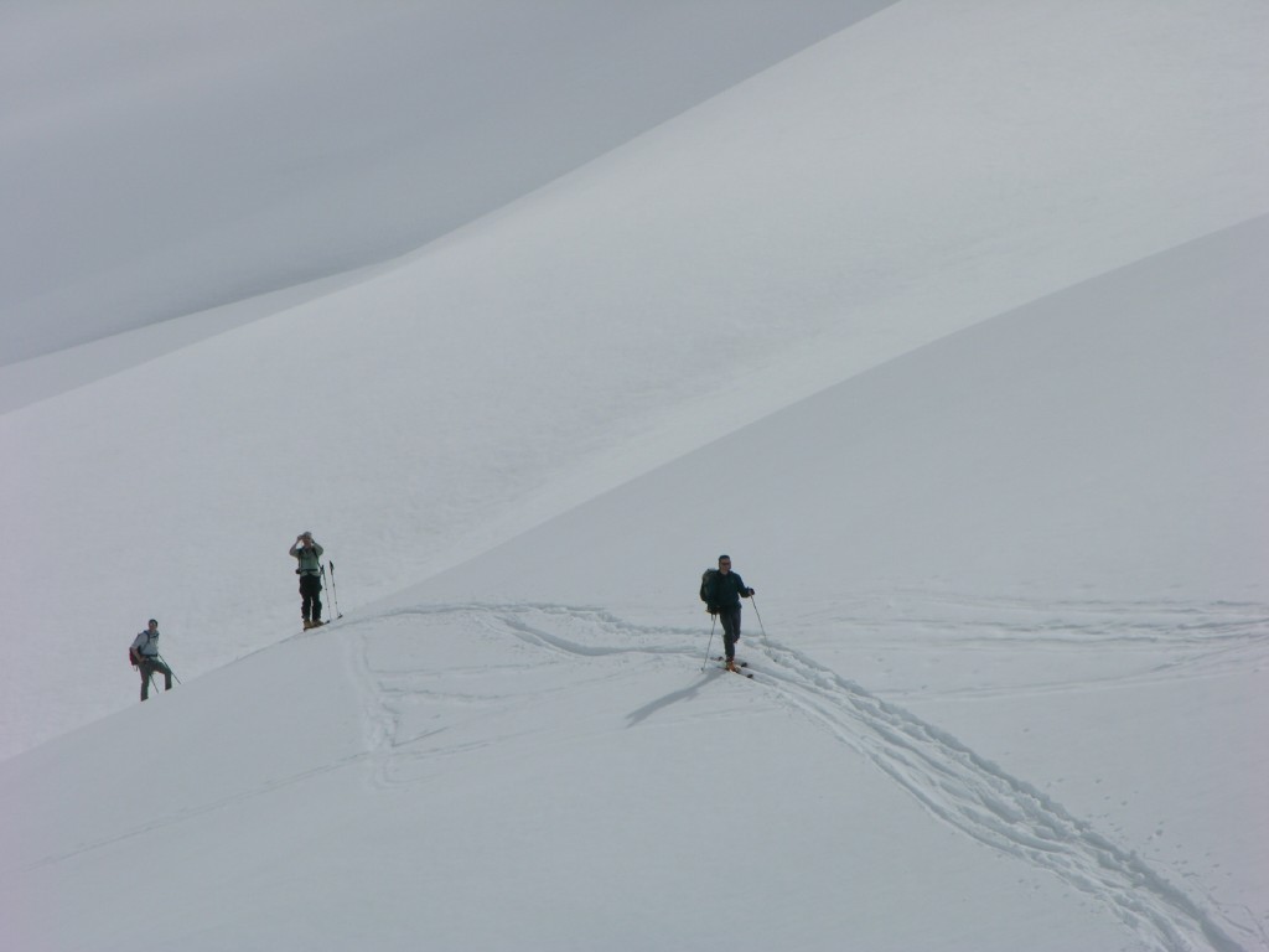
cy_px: 476
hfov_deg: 7.1
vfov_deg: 5.3
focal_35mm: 280
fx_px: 10265
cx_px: 634
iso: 50
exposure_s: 1/631
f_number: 7.4
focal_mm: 71.2
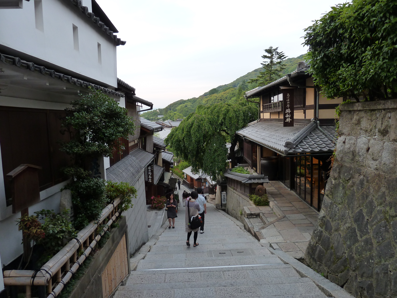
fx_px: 287
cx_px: 198
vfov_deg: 54.9
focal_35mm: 25
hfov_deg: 69.4
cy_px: 149
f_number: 3.3
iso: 125
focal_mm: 4.1
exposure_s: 1/40
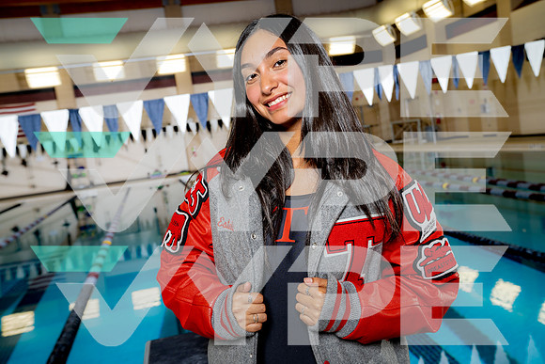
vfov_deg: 35.1
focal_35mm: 38
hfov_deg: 50.7
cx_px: 272
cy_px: 182
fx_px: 575
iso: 320
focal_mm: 38
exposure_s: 1/250
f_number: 5.6
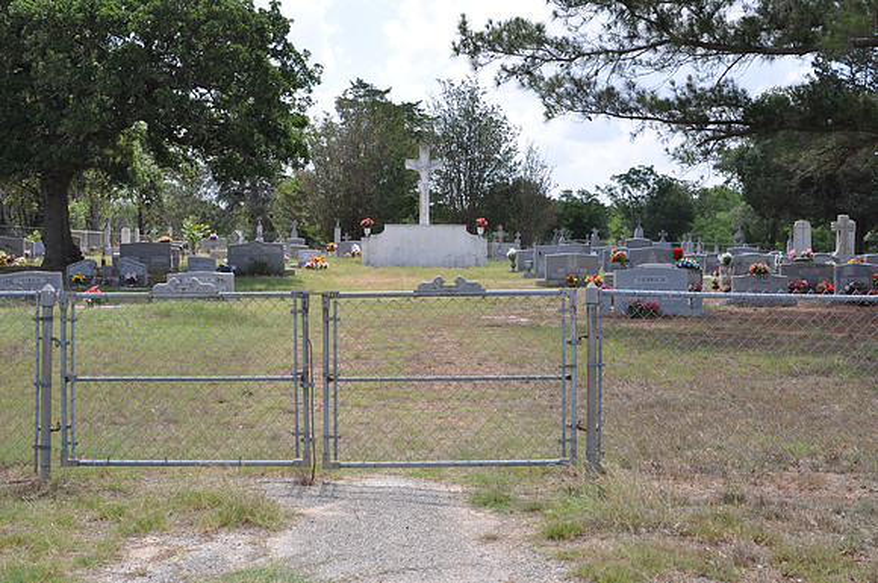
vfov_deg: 25.7
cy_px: 292
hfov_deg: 37.9
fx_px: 1279
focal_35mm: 52
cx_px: 439
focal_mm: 35
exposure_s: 1/320
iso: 200
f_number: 9
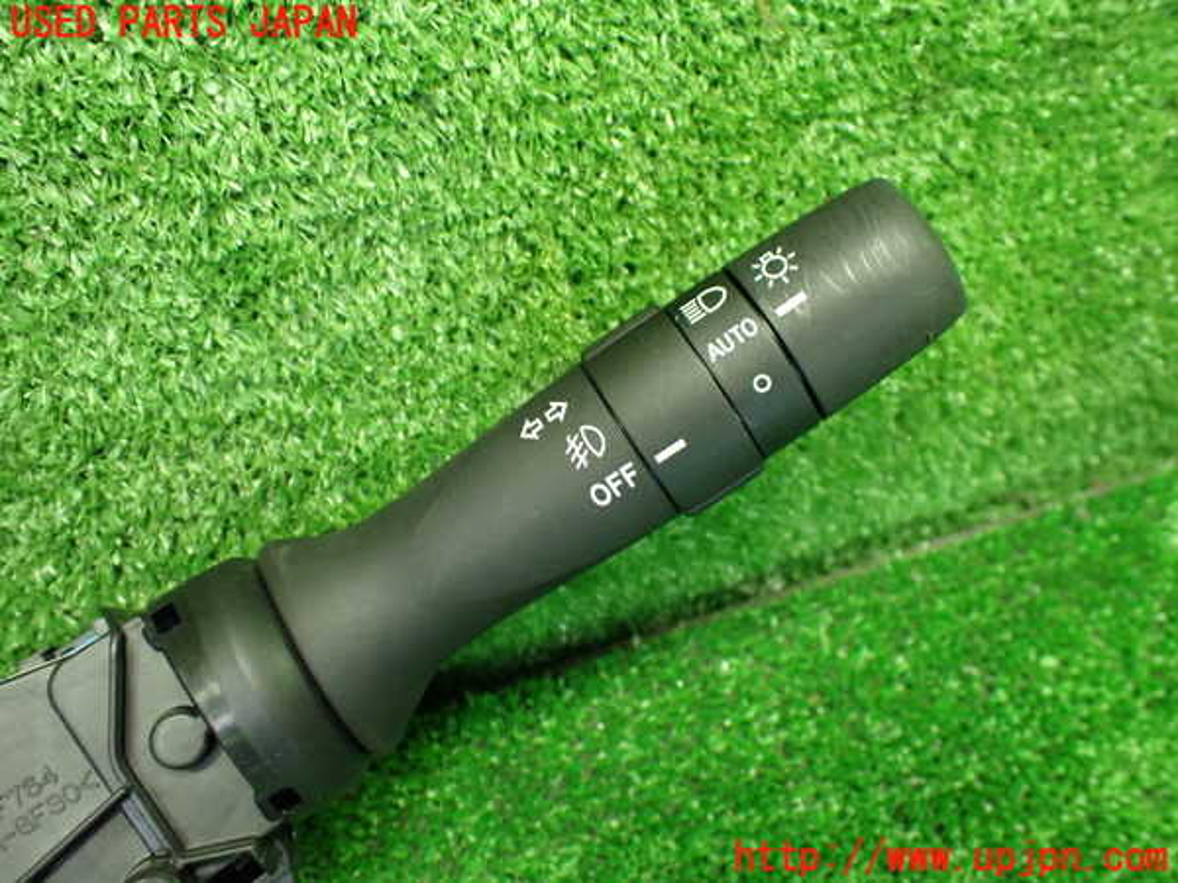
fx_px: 1021
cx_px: 589
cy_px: 442
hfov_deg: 60.0
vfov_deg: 46.8
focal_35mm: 30
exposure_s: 1/60
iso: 800
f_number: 2.3
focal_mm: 5.4
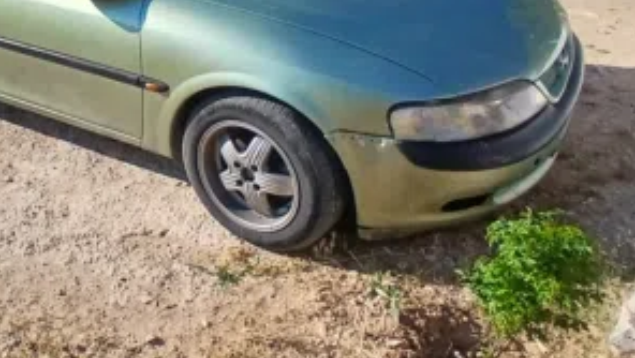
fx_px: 674
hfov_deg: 48.1
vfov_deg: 29.0
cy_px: 66
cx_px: 142
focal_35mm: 40
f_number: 2.2
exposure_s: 1/1362
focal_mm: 1.4
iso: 50
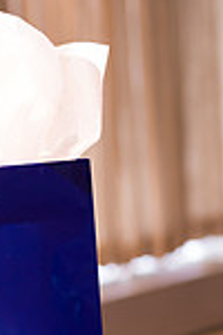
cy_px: 462
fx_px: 1338
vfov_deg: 13.6
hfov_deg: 9.4
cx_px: -57
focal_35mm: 144
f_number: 4
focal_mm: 48
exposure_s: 1/60
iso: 640
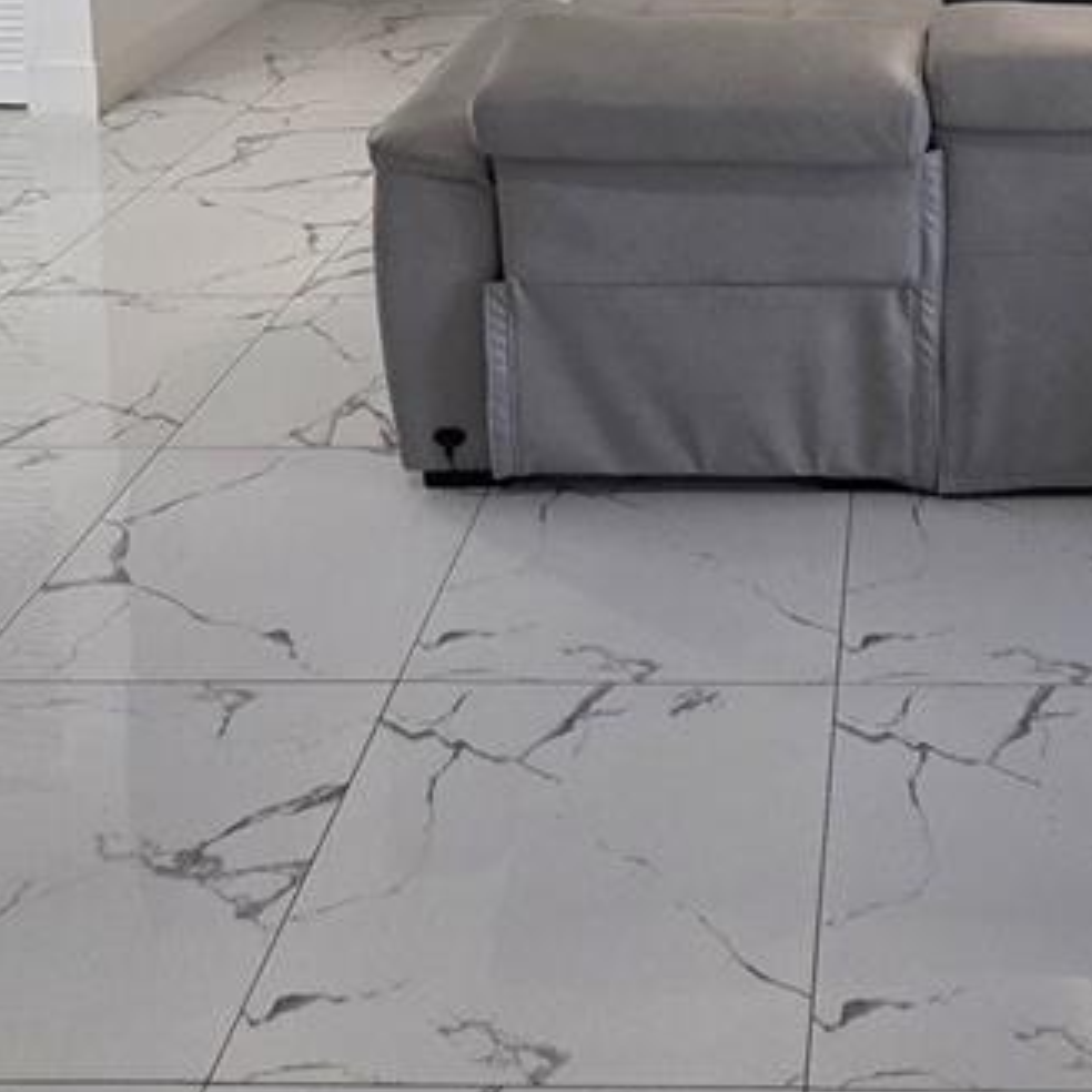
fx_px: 1499
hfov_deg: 38.2
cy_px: -220
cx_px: 909
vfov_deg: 32.8
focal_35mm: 42
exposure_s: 1/120
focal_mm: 2.2
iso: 250
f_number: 2.2
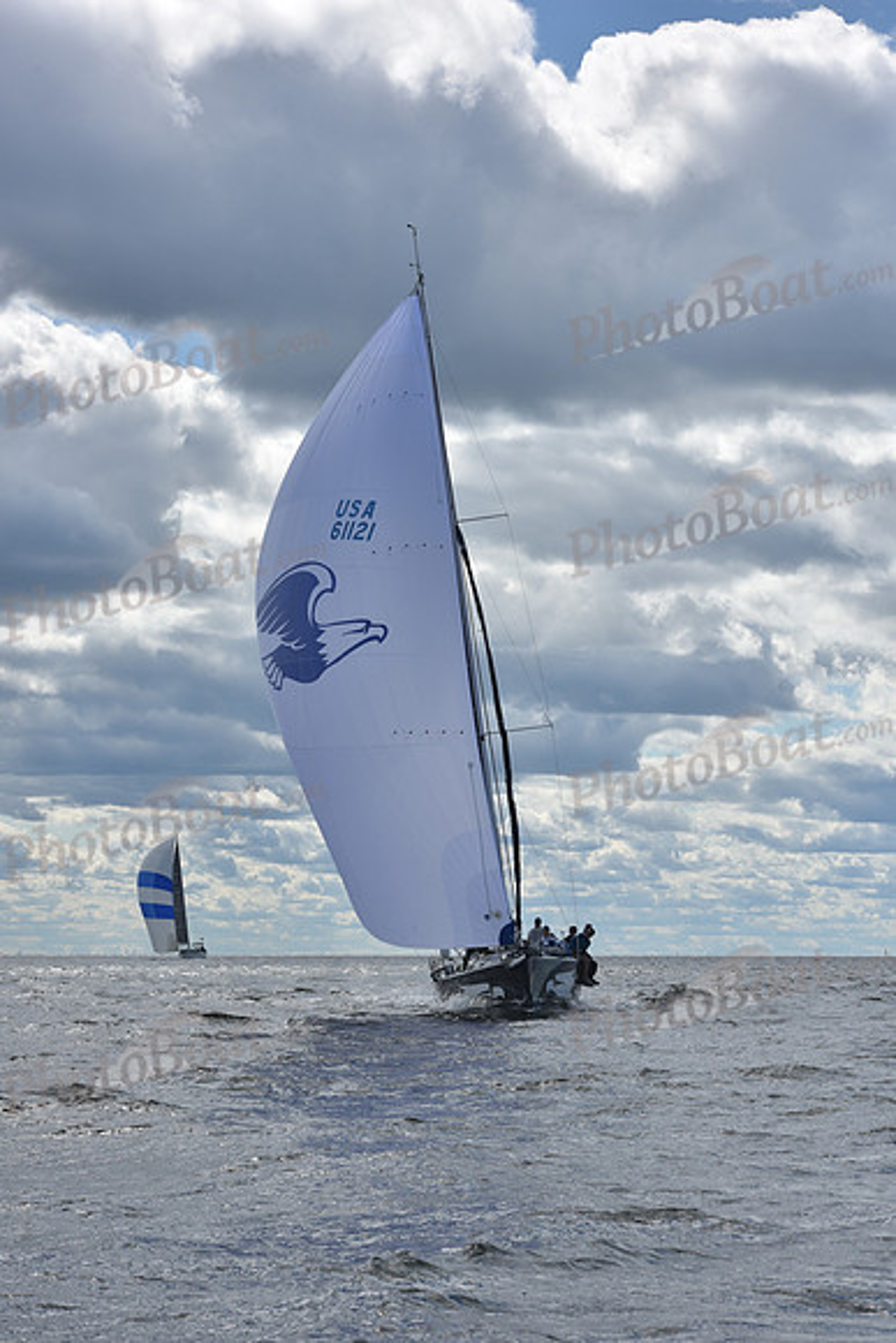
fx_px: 3209
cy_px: 672
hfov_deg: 15.9
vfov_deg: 23.6
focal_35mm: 86
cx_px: 448
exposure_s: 1/1000
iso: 250
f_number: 10
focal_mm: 86
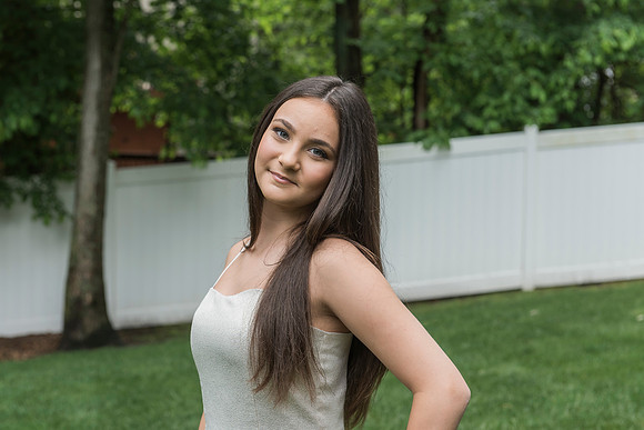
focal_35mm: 75
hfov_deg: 27.0
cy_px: 214
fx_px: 1340
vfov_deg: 18.2
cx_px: 309
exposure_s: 1/160
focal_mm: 70
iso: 250
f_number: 5.6
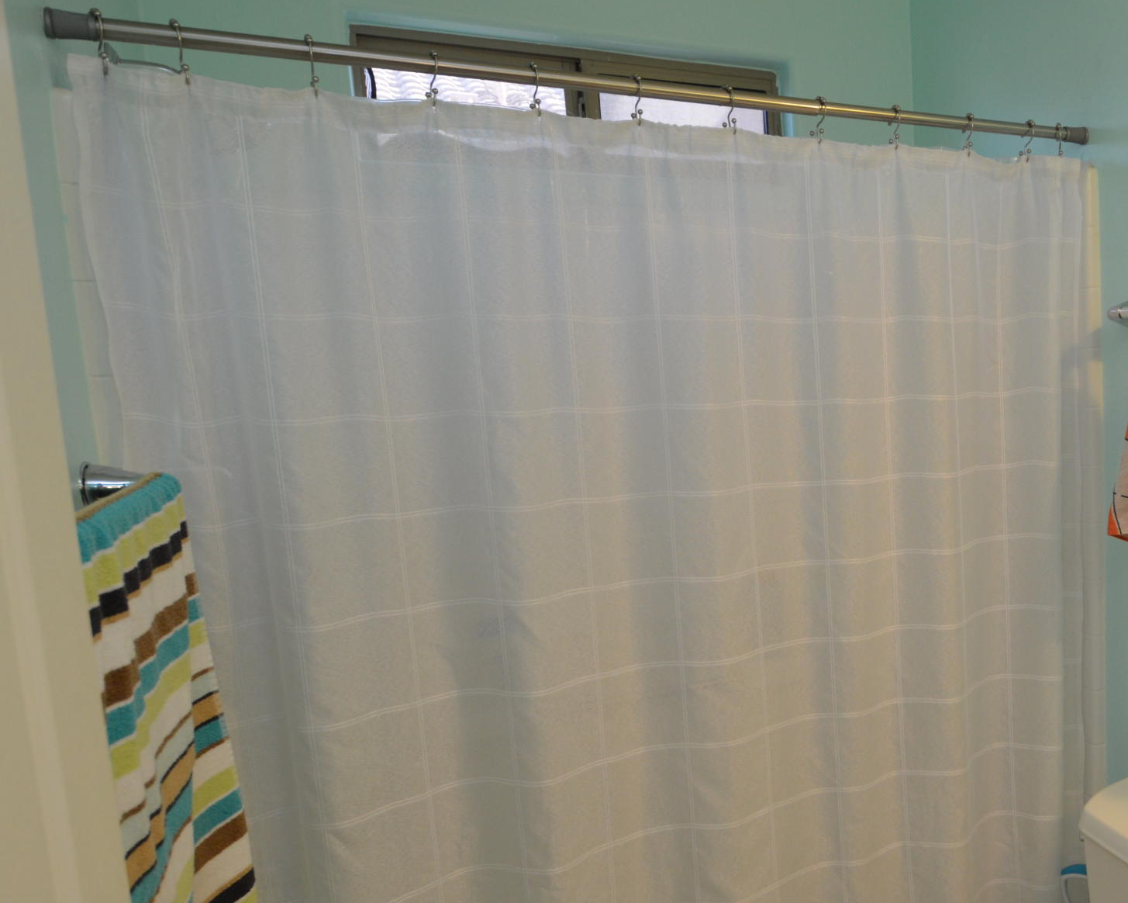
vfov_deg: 49.9
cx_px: 971
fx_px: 968
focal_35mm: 29
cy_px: 497
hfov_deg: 54.3
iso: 400
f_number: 4.5
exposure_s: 1/80
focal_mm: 10
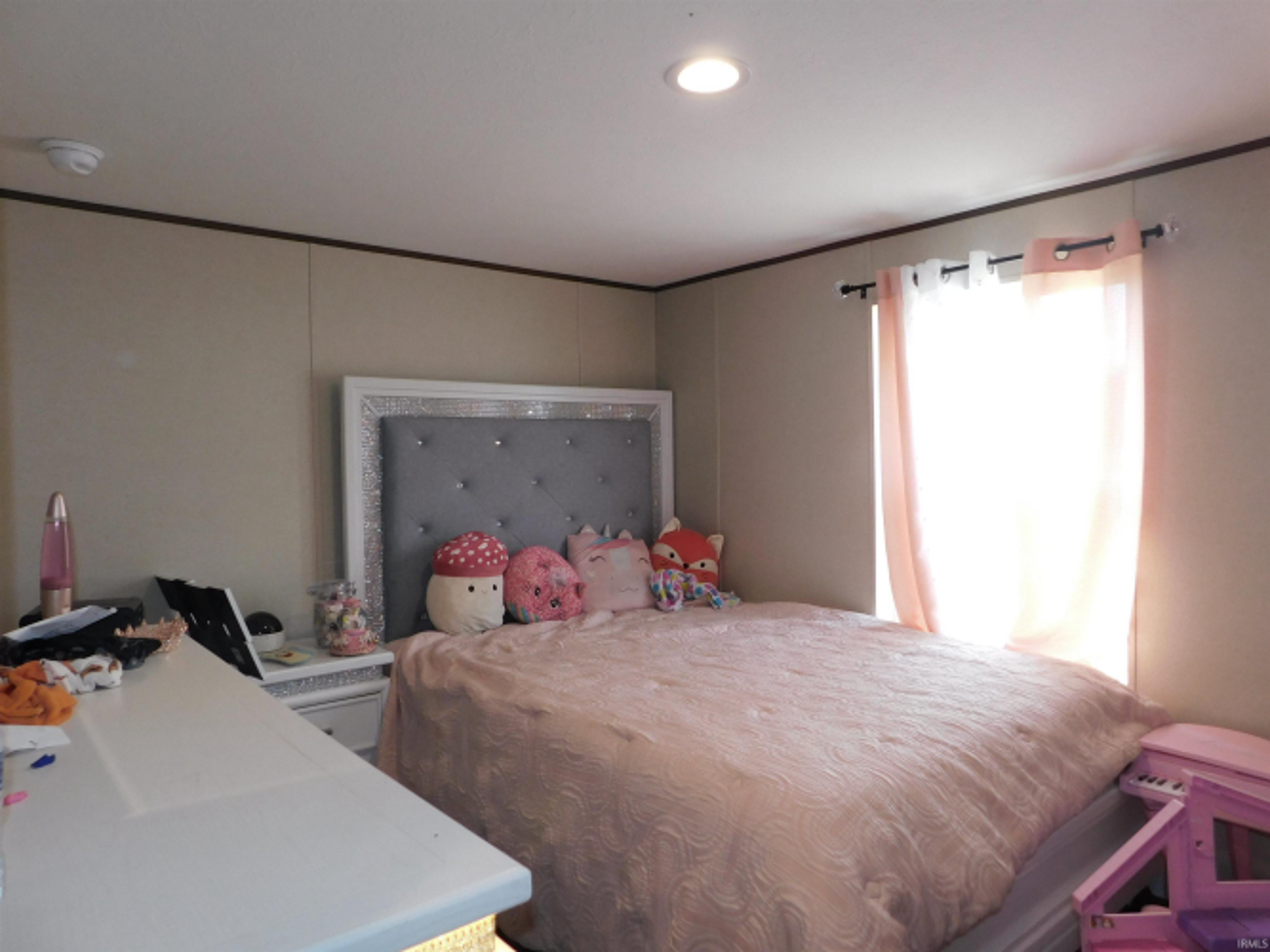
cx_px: 635
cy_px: 476
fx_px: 844
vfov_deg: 58.9
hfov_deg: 73.9
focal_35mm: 23
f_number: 3
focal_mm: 4
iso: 125
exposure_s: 1/40
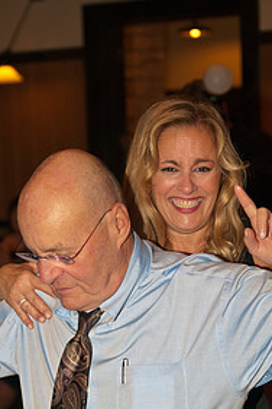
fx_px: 1409
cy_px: 290
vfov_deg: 16.5
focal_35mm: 124
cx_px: 138
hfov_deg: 11.0
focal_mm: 52
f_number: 3.2
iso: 400
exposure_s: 1/200
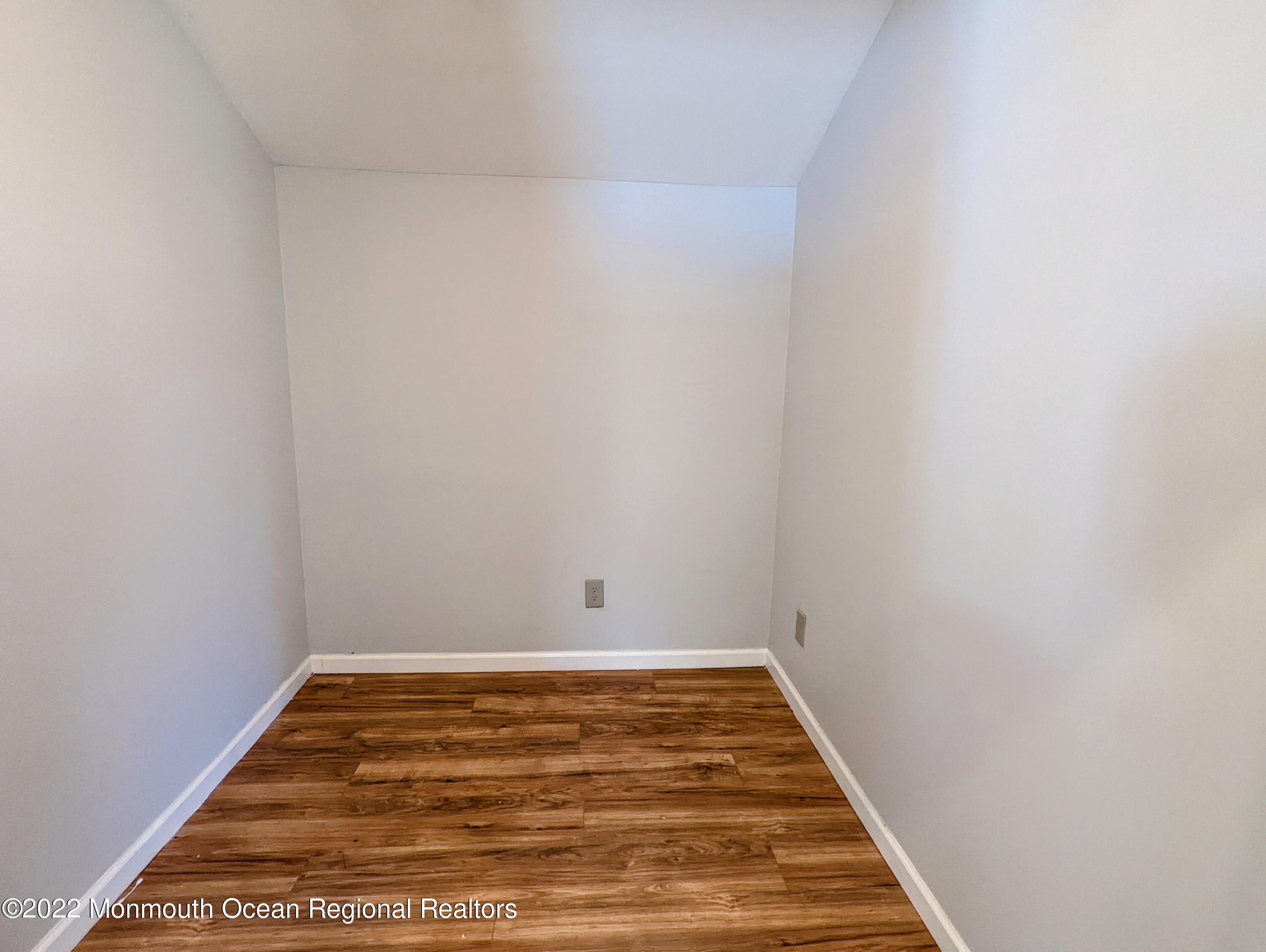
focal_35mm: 16
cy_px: 476
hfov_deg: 94.4
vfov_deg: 78.2
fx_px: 586
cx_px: 633
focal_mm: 2.35
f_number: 2.2
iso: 1153
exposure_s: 1/120
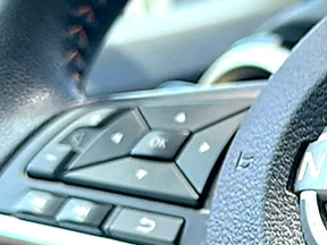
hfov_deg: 17.8
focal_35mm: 107
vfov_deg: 13.8
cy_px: 155
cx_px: 352
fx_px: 1011
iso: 50
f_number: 1.78
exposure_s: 1/88
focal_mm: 6.86
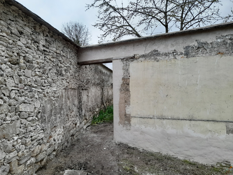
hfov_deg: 69.4
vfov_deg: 54.9
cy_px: 88
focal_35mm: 25
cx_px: 116
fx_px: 168
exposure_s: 1/100
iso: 25
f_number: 2
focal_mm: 4.6
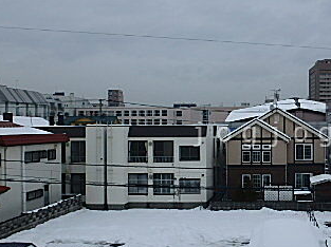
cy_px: 134
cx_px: 265
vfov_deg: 33.5
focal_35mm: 43
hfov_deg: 41.9
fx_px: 411
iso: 125
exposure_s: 1/500
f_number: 3.5
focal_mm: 3.7
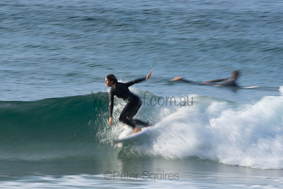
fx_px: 5897
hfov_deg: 2.7
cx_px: 142
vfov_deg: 1.8
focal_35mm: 750
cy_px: 94
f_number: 29
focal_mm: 500
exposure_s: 1/20
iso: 125
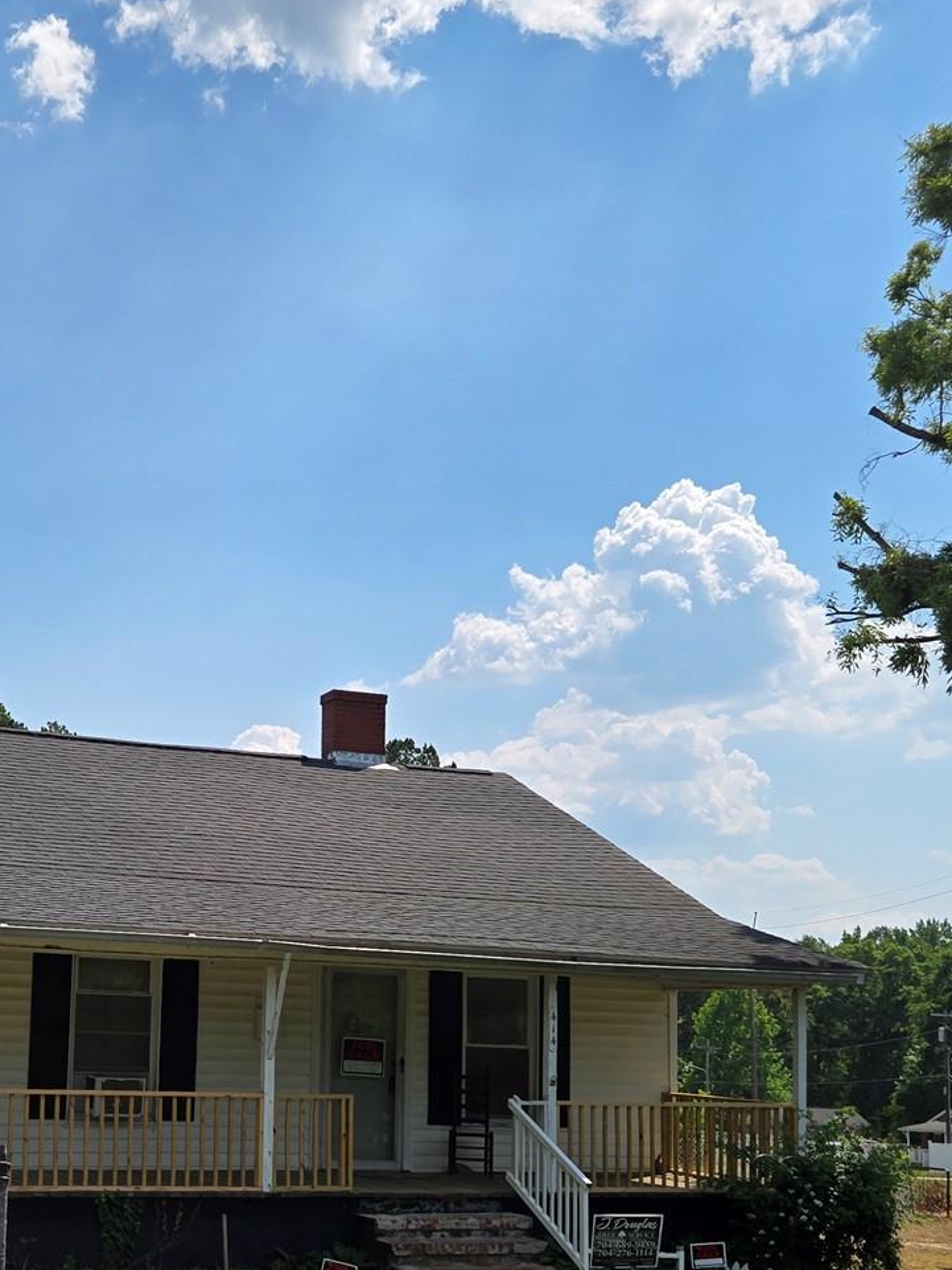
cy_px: 912
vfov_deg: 38.2
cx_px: 280
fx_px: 1796
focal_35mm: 49
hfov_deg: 29.4
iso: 25
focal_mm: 5.4
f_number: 1.8
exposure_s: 1/2921
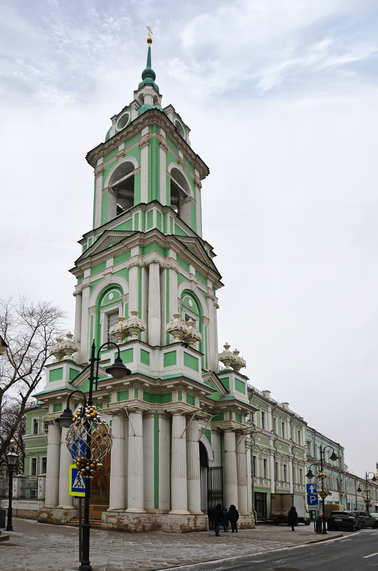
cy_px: 286
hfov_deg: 52.9
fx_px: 380
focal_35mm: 24
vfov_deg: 73.9
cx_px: 189
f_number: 6.3
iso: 200
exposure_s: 1/160
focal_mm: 24
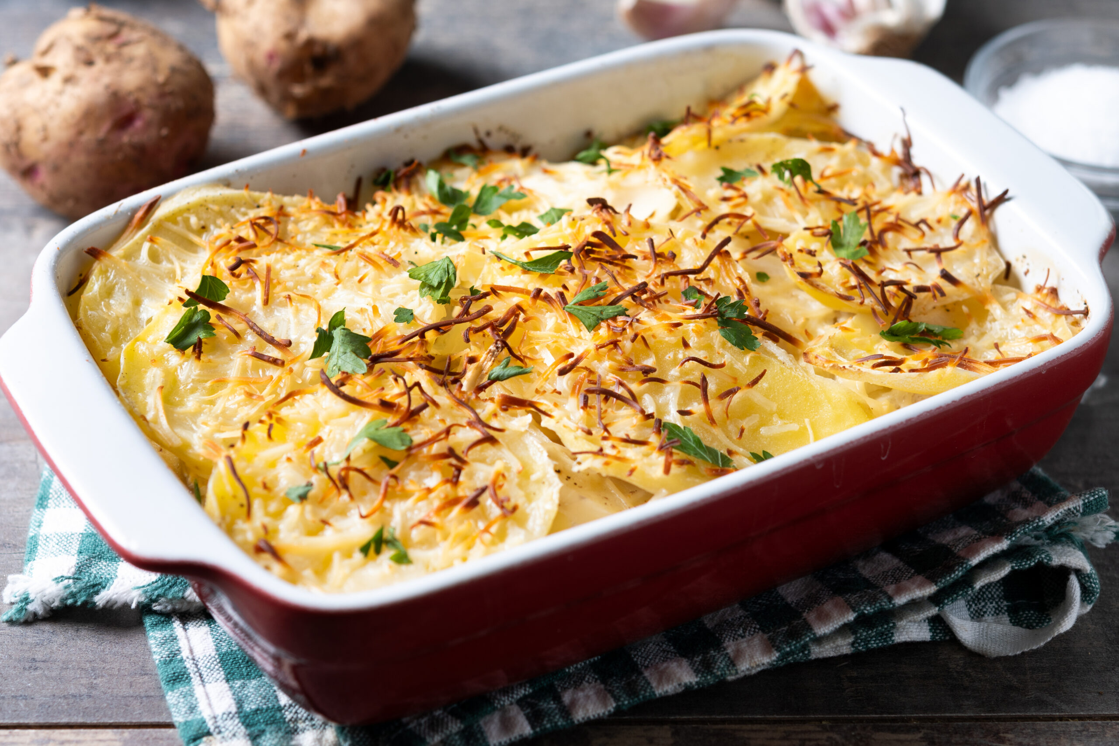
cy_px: 373
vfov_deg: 15.2
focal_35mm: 90
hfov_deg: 22.6
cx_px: 560
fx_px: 2797
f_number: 4.5
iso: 100
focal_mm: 60
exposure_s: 1/200
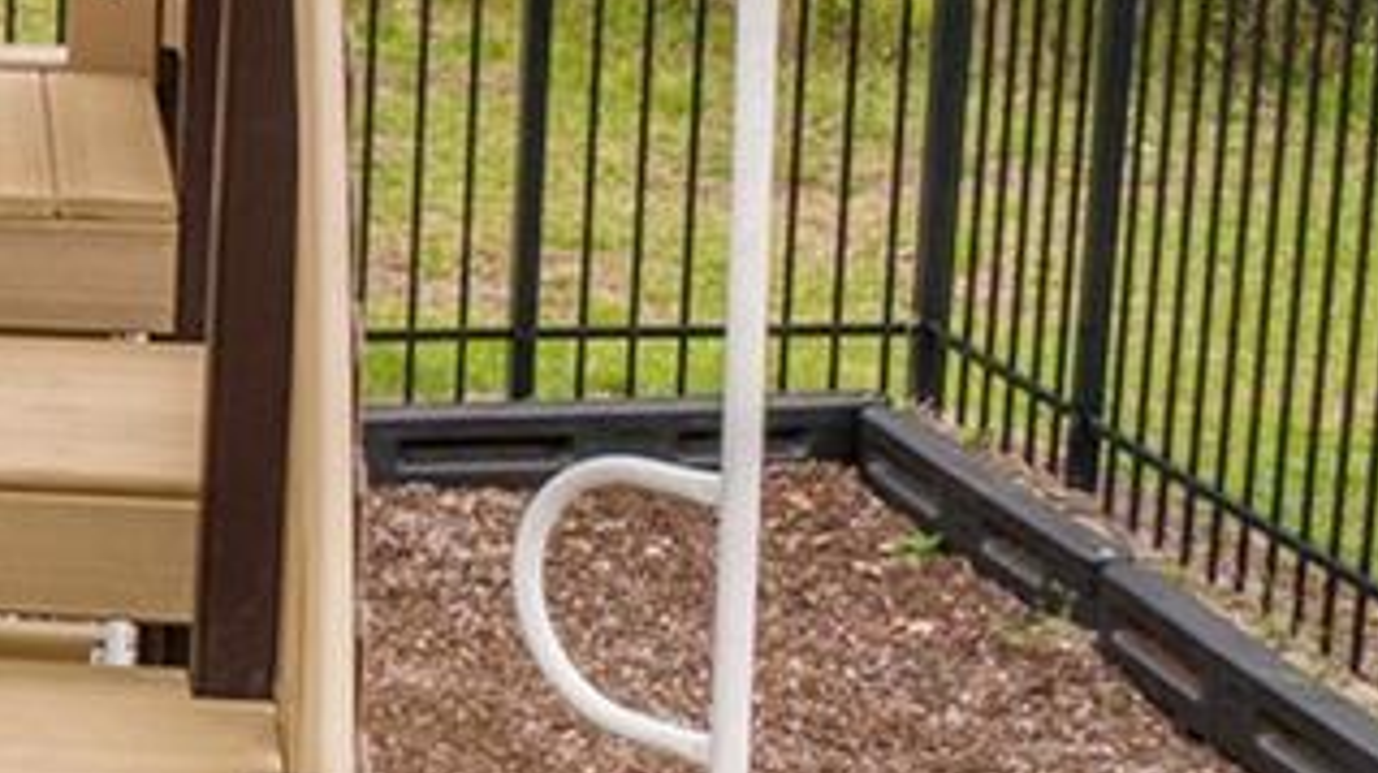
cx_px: -1257
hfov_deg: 14.1
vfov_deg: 9.2
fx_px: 4784
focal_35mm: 131
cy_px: 2
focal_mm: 12.29
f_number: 2.8
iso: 270
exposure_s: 1/2000
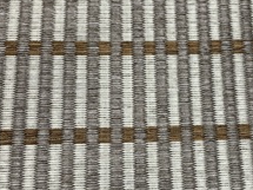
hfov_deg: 31.4
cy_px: 131
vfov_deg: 23.9
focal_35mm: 61
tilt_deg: -73.7
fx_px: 446
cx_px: 171
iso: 80
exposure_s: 1/100
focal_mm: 4.25
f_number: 1.8
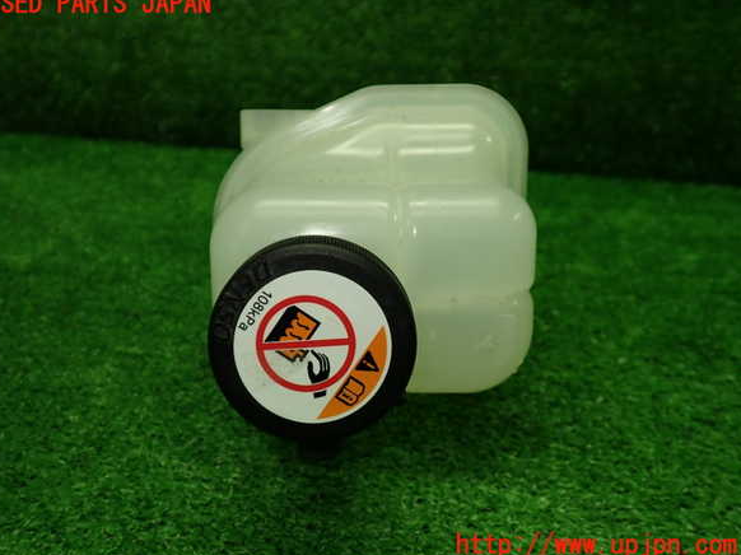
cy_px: 275
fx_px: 706
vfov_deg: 42.9
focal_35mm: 33
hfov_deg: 55.4
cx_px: 362
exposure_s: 1/60
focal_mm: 5.79
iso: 125
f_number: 2.4
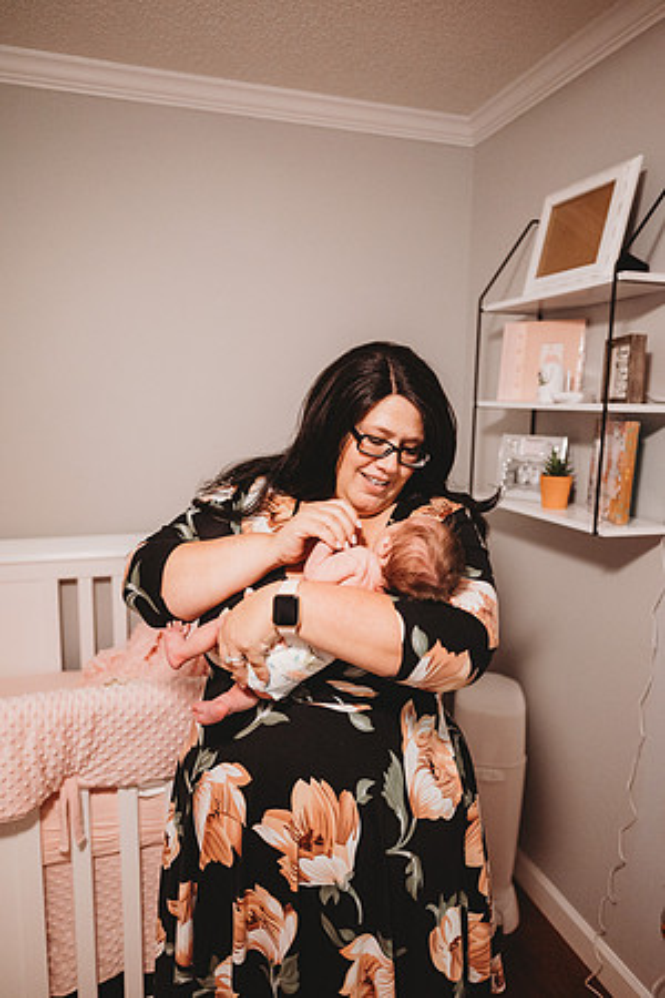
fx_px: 665
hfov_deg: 53.1
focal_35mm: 24
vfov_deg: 73.7
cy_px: 499
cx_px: 332
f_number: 2.2
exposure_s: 1/160
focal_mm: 24
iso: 2000
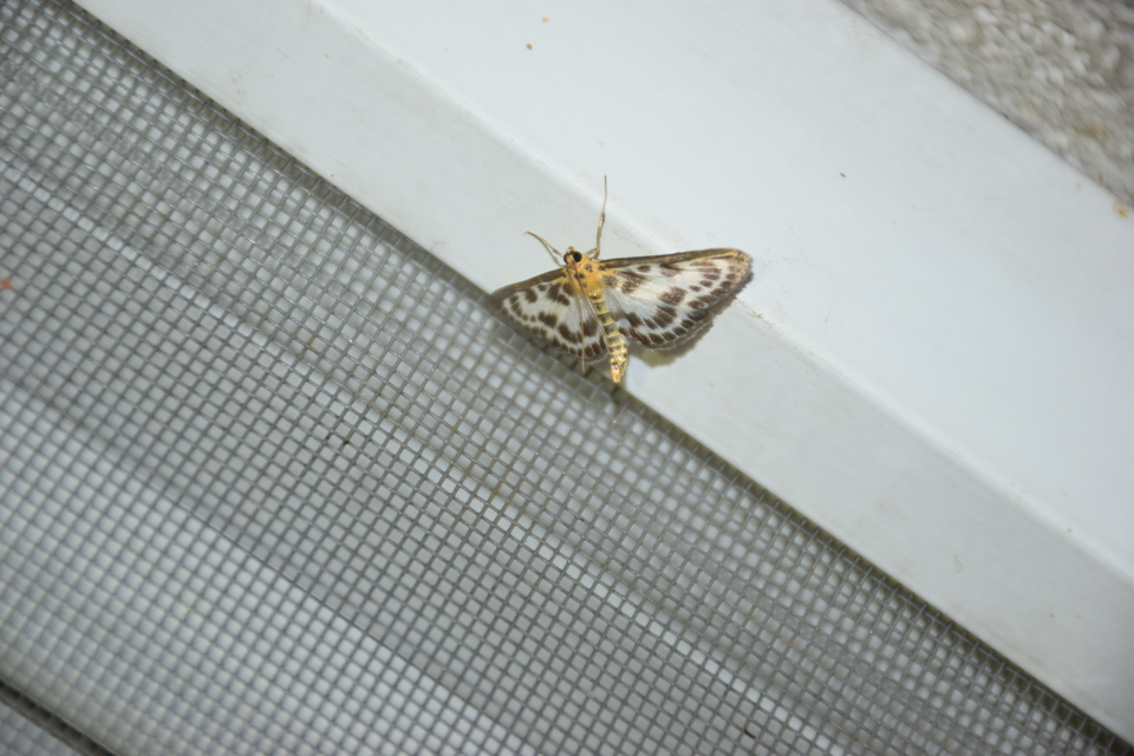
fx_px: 6614
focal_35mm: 210
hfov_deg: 9.8
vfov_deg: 6.5
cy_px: 378
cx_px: 567
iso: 500
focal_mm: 140
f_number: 5.6
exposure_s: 1/60
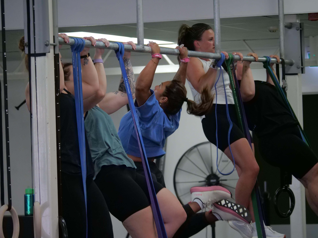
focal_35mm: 200
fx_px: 1837
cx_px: 159
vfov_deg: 7.4
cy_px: 119
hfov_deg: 9.9
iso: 2500
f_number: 4
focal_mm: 100
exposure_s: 1/320
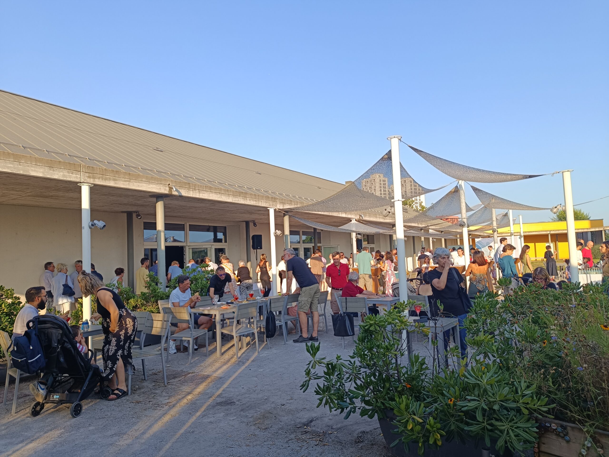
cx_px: 304
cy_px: 228
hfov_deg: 71.6
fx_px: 422
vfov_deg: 56.8
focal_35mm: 24
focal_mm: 5.59
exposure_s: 1/441
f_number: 1.88
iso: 54
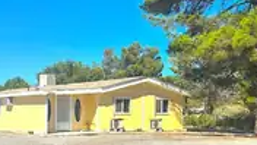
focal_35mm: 57
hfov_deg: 32.3
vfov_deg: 20.7
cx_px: -25
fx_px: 388
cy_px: 129
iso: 64
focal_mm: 5.4
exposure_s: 1/7696
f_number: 1.8
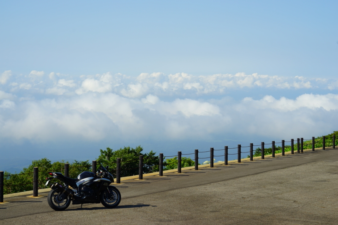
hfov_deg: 26.3
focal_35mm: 77
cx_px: 169
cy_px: 112
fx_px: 723
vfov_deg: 17.7
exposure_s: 1/250
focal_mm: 77
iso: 100
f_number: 9.5
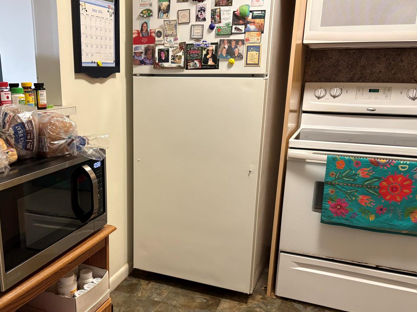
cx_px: 152
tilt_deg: -15.4
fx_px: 410
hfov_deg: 53.3
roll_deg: +0.2
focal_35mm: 34
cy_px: 181
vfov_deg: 41.7
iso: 200
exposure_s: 1/60
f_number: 1.6
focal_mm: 5.96
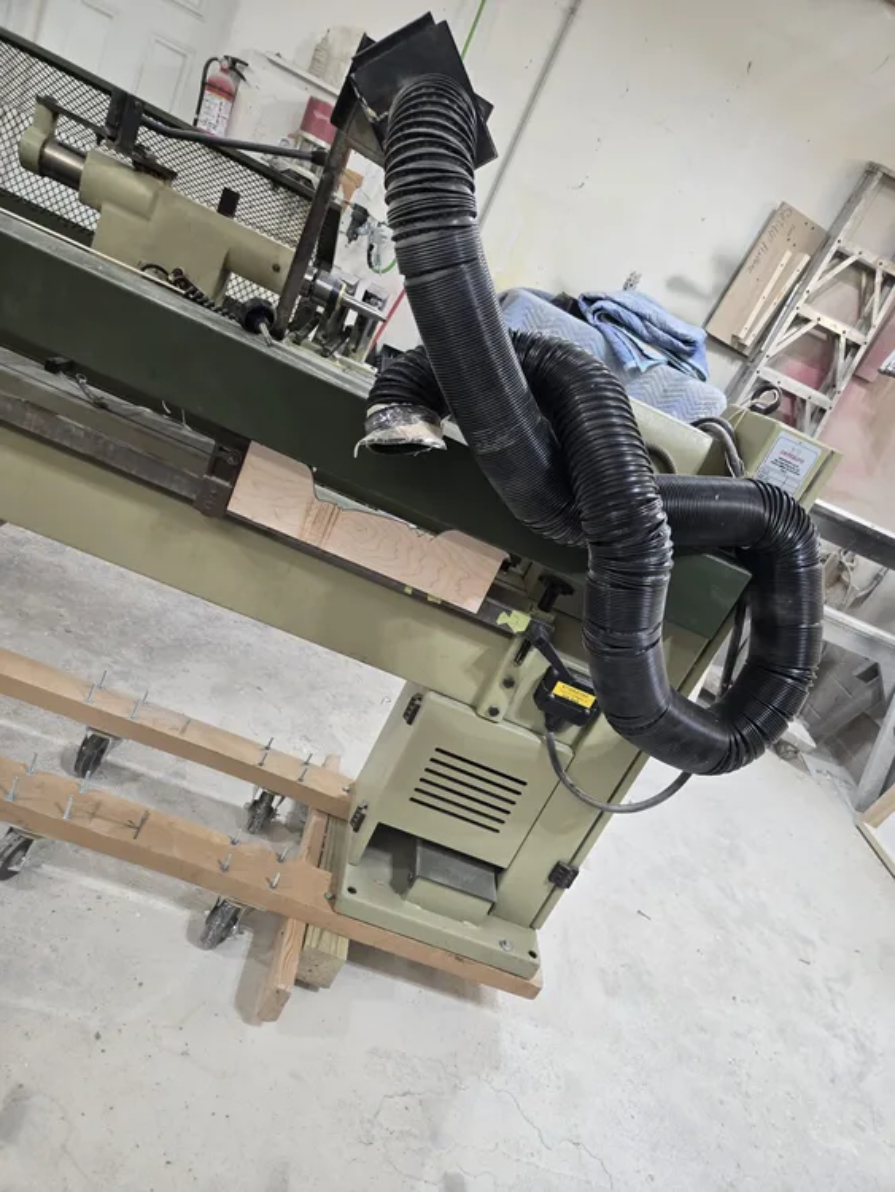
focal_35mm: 23
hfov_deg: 58.9
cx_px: 448
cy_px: 596
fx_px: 792
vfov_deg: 73.9
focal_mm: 5.4
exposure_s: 1/120
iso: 100
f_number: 1.8
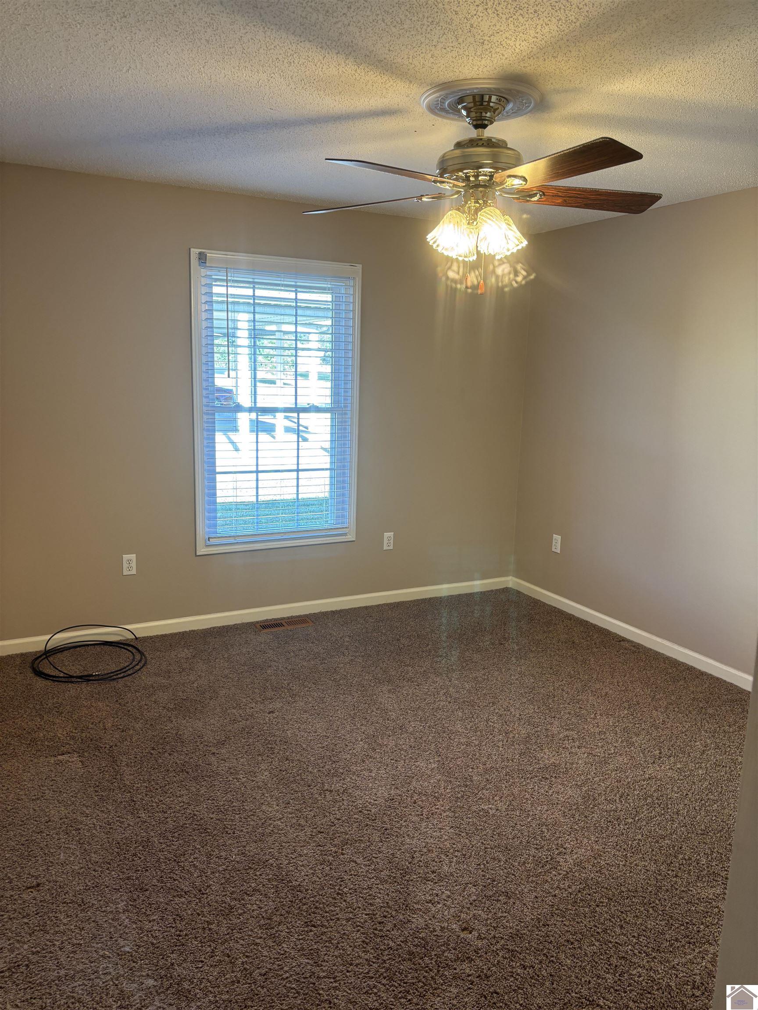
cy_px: 505
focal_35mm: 26
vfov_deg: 67.3
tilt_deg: -10.7
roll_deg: -3.2
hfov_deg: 53.1
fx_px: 759
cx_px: 379
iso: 125
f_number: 1.6
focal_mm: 5.96
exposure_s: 1/60
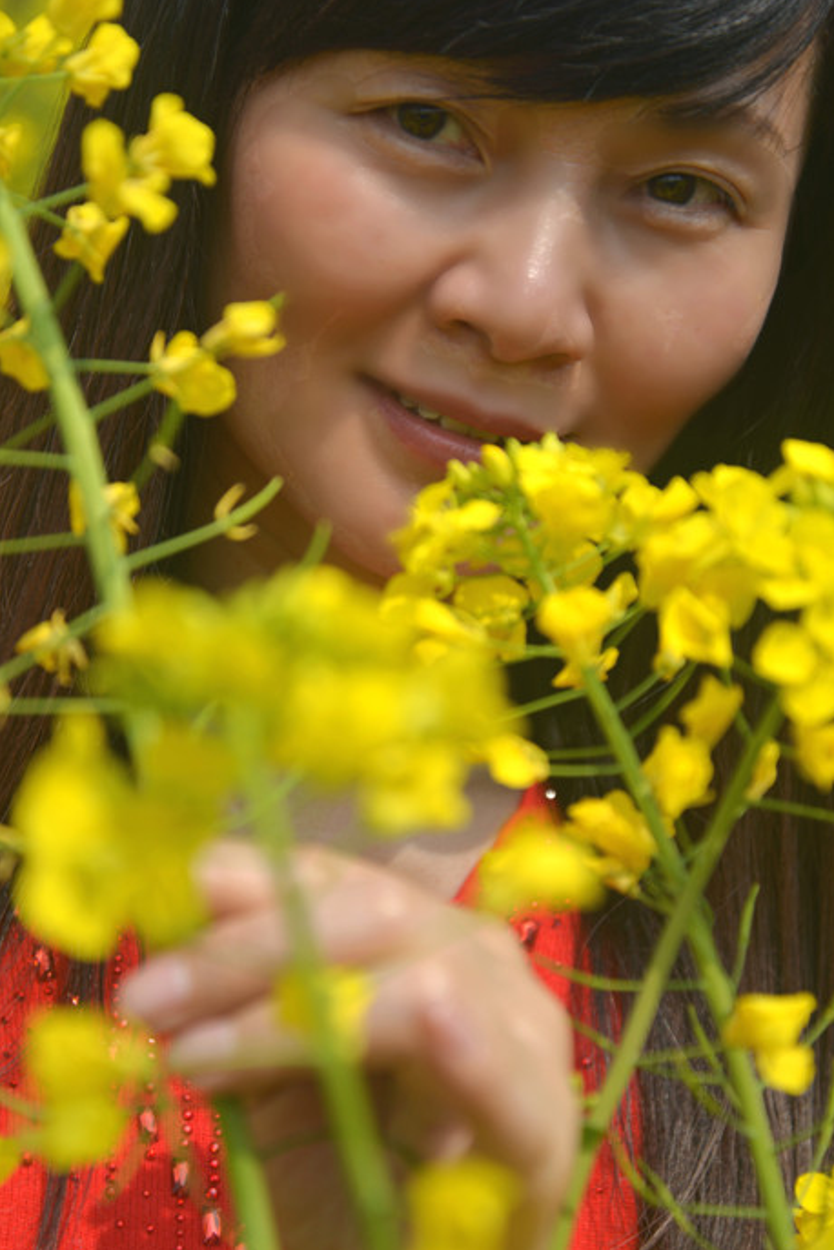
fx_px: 3541
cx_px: 382
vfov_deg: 20.0
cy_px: 597
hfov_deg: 13.4
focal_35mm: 102
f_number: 4.5
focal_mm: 85
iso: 100
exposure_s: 1/320
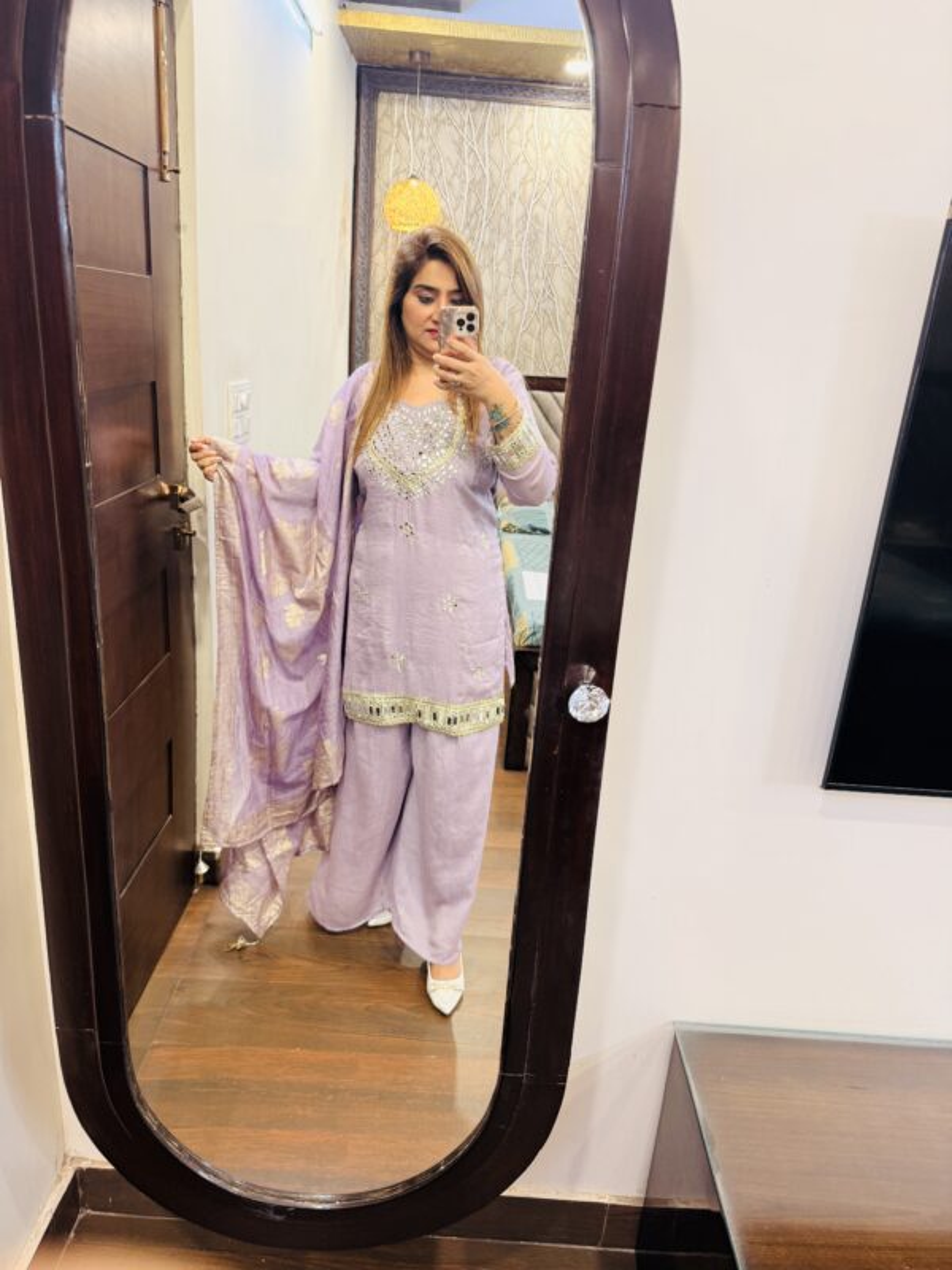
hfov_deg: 56.8
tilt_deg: -18.9
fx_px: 880
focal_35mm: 24
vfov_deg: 71.6
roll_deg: -5.2
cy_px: 635
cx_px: 476
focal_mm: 6.76
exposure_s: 1/50
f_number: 1.78
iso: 125
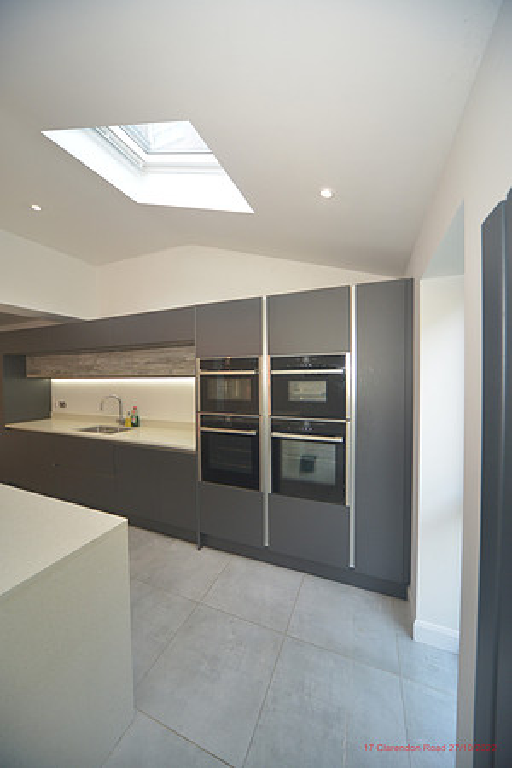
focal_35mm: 12
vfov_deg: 112.6
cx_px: 256
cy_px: 384
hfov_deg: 90.0
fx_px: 256
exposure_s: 1/80
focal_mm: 12
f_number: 5.6
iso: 1000
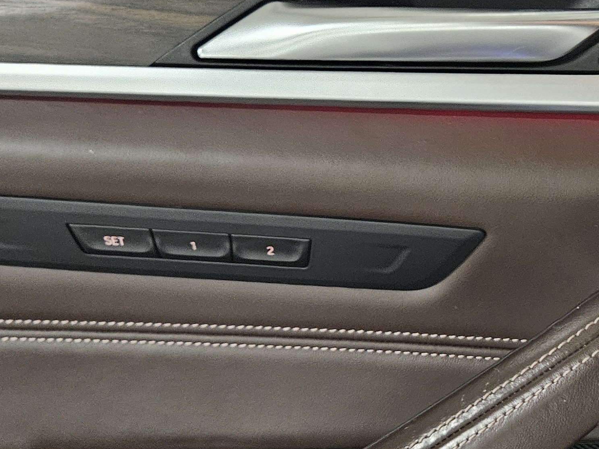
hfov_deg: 29.4
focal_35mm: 62
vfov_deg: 23.6
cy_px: 259
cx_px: 581
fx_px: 1073
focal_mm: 5.4
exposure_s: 1/24
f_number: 1.8
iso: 1000
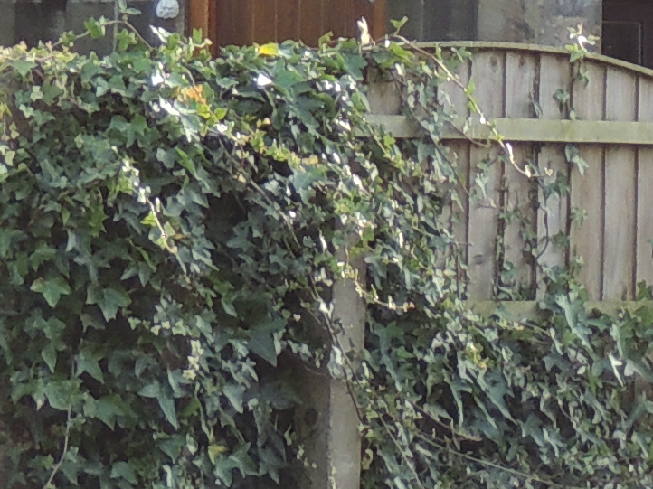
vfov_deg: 3.3
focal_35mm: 447
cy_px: -586
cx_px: 1007
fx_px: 8429
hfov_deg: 4.4
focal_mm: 12.4
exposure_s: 1/80
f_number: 3.9
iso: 100
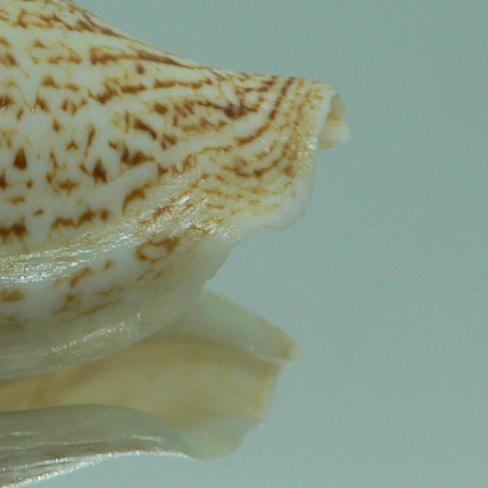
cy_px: 137
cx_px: -80
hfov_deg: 19.0
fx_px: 1388
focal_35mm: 87
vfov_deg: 19.8
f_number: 2.8
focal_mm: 4.6
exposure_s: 1/60
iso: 80
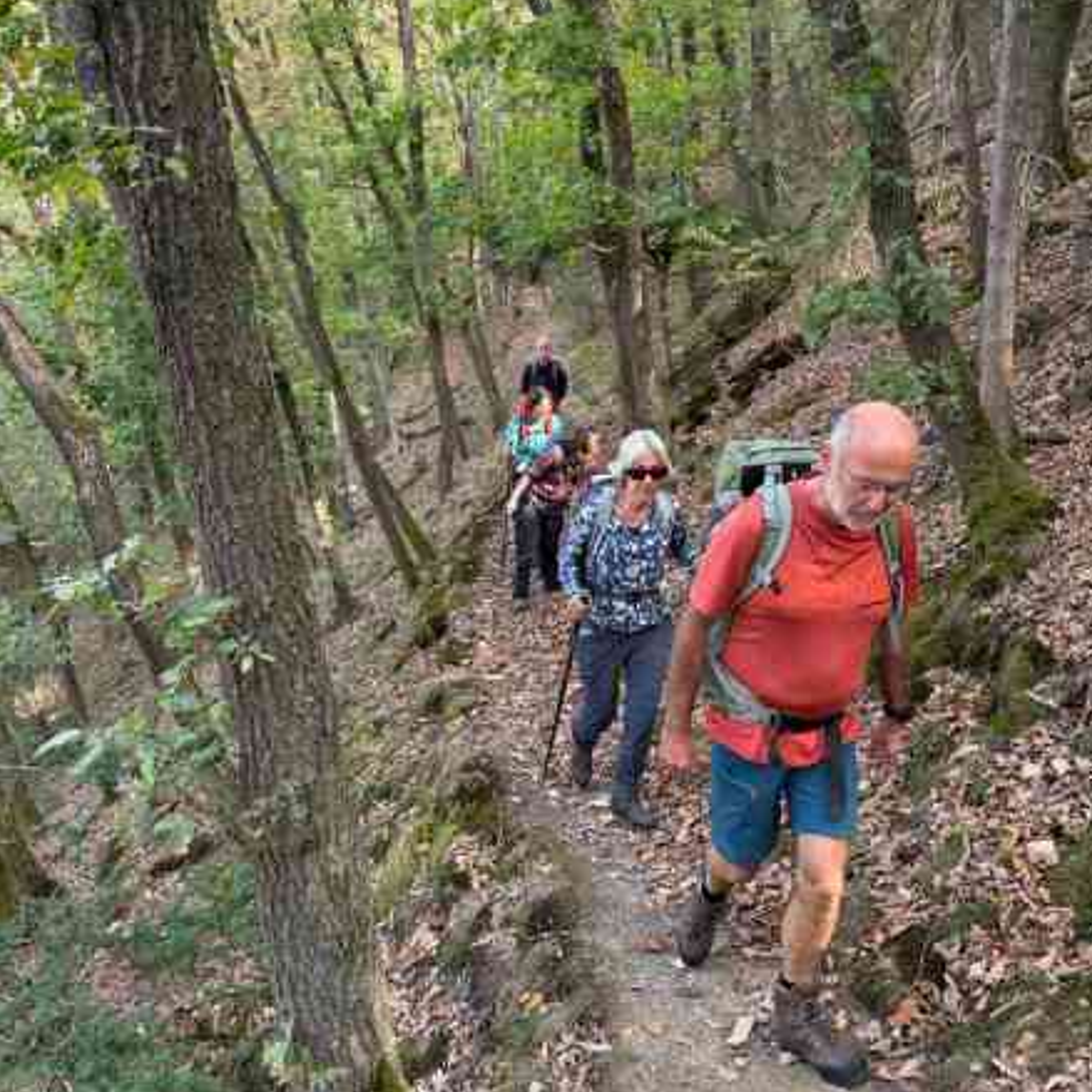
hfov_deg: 55.6
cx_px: 555
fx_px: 1035
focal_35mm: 29
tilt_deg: -16.5
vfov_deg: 55.6
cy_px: 575
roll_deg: -1.3
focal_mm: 6.76
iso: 100
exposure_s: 1/121
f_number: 1.78
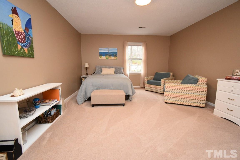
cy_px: 80
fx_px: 100
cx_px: 120
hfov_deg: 100.4
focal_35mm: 15
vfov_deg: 77.3
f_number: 4.5
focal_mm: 10
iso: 2000
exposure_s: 1/60
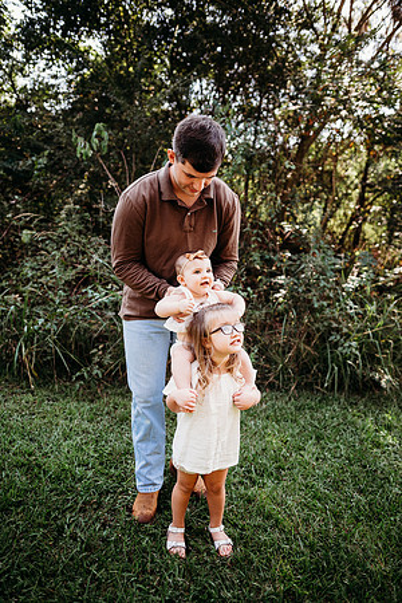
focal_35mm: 24
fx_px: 402
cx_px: 201
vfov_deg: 73.7
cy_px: 302
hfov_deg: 53.1
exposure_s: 1/400
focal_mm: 24
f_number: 2.2
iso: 200
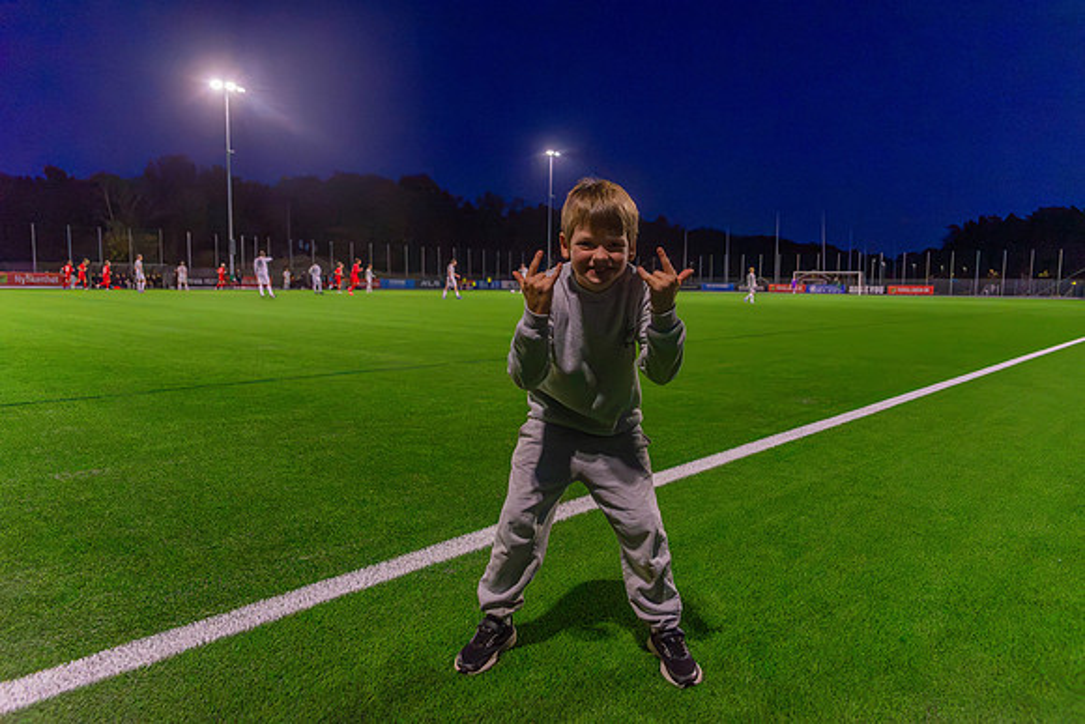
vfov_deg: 48.0
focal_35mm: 27
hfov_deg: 67.4
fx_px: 814
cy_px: 362
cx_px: 542
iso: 6400
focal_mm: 27
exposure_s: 1/800
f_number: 3.2
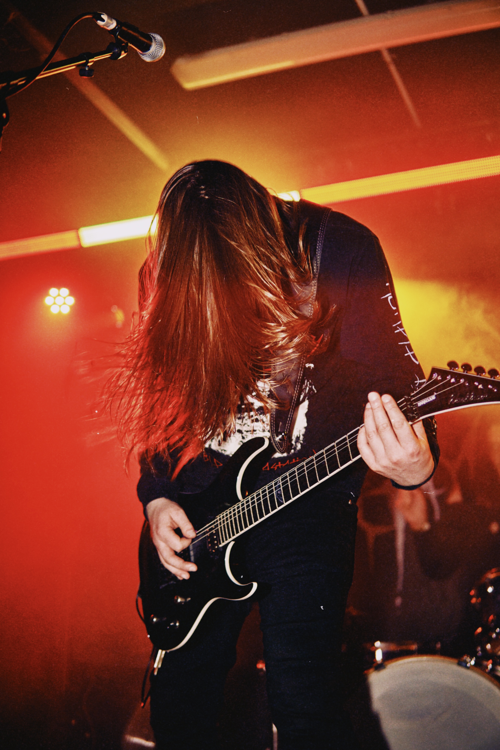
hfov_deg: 29.9
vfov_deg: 43.6
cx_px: 250
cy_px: 375
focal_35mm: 45
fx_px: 937
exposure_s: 1/320
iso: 100
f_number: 1.6
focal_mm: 30
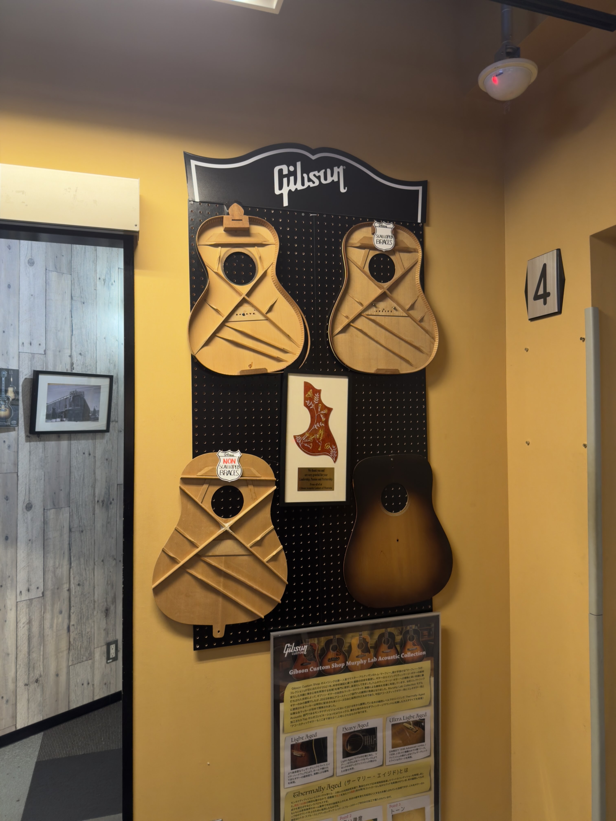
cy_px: 410
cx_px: 308
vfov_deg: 71.6
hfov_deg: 56.8
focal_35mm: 24
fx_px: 569
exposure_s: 1/50
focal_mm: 6.76
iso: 125
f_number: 1.78
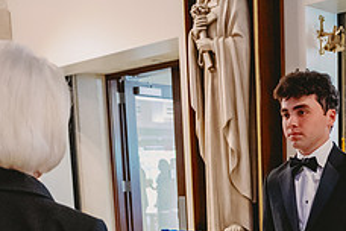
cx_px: 279
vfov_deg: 20.7
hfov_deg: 32.0
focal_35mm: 61
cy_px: 282
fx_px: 586
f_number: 3.5
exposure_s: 1/160
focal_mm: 24
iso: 3200
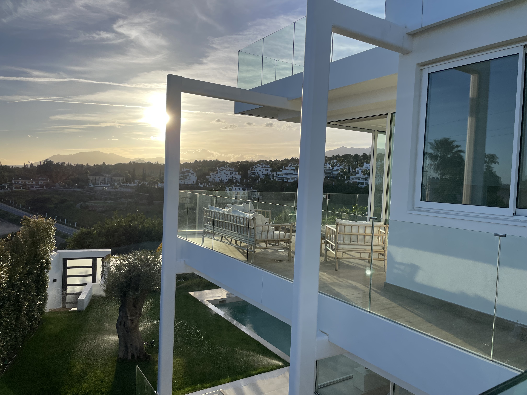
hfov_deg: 67.3
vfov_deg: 53.1
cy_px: 198
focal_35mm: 26
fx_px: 396
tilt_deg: -1.9
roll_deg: -3.0
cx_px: 264
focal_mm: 4.2
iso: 32
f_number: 1.6
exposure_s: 1/4292
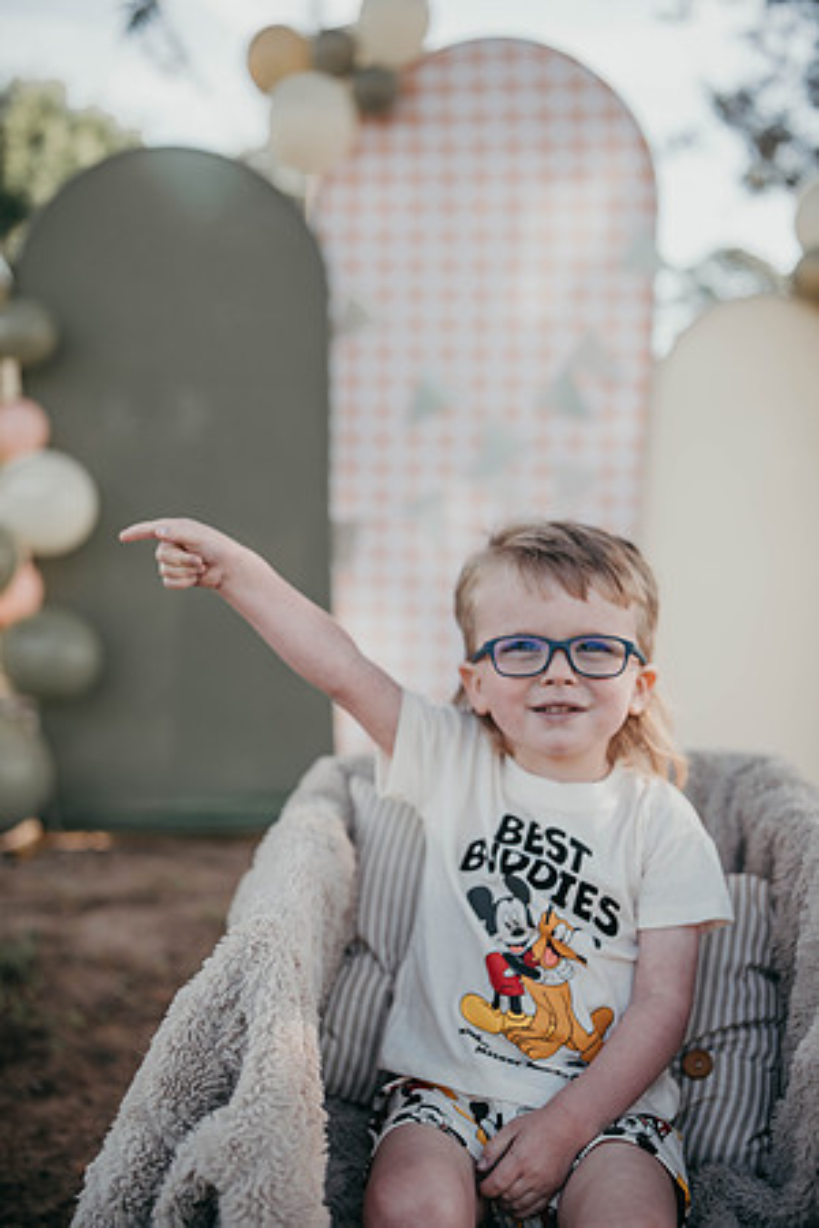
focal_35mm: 35
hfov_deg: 37.9
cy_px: 614
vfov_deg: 54.4
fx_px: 1194
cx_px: 410
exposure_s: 1/1000
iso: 50
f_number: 1.8
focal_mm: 35
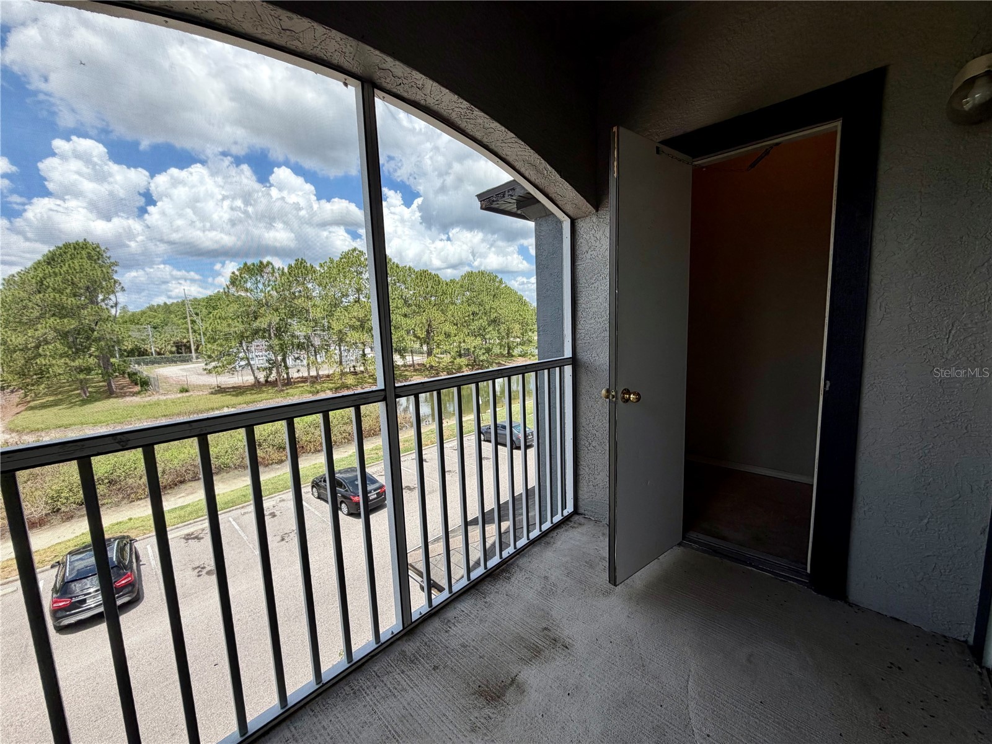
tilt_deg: -6.7
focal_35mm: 14
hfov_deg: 102.1
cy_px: 372
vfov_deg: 85.7
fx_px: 401
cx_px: 496
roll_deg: +3.6
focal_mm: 2.22
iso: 40
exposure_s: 1/602
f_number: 2.2
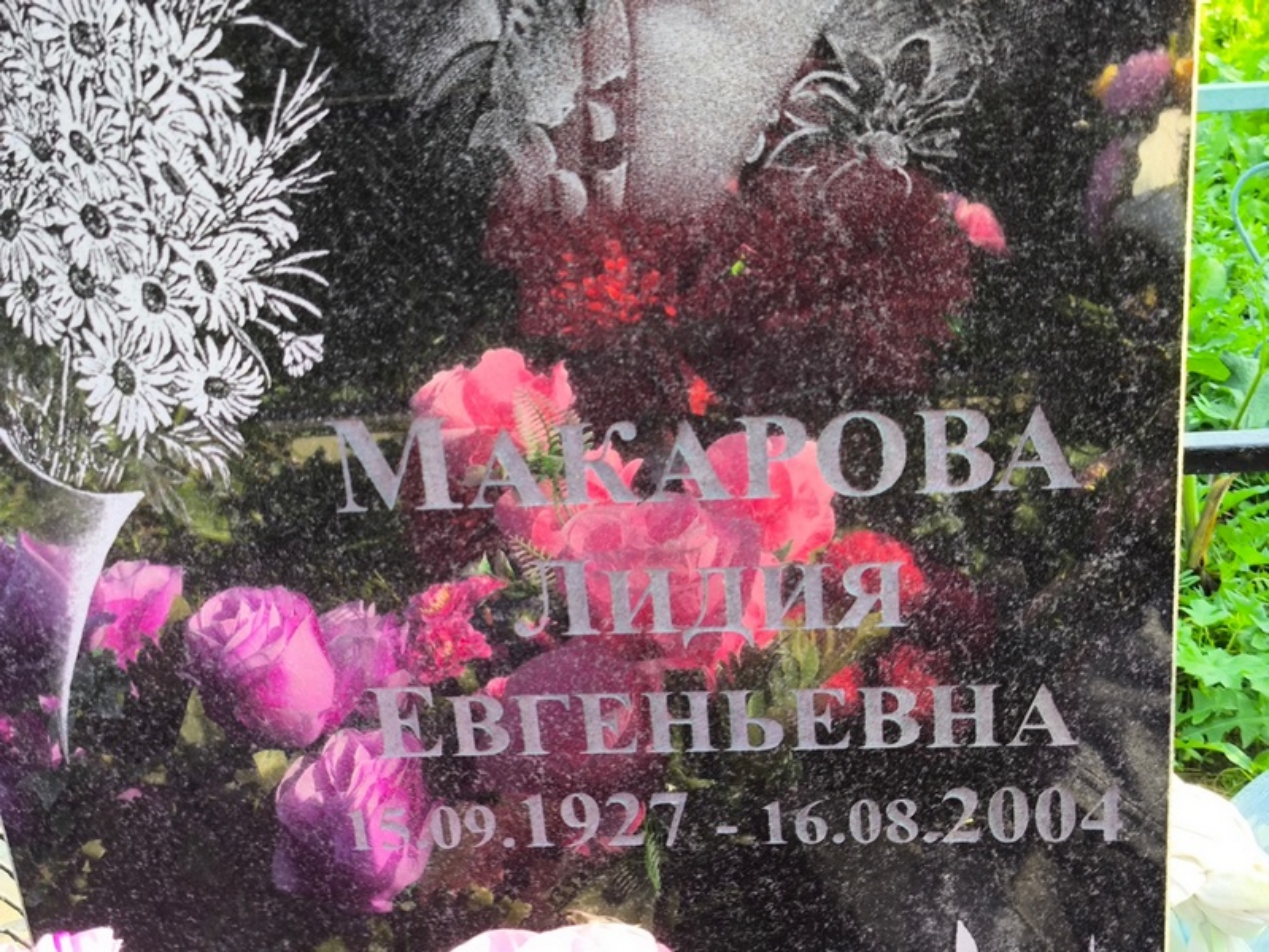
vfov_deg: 29.1
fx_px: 1834
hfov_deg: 38.2
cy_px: 476
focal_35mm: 50
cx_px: 634
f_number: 1.7
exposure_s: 1/127
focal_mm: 4.71
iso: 50
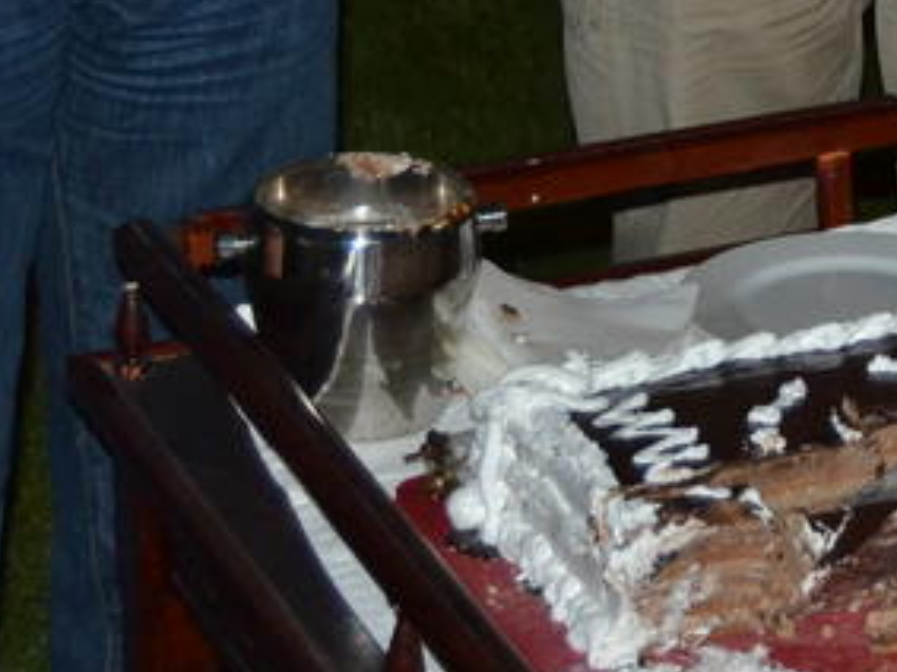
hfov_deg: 12.1
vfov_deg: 8.9
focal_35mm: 159
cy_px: -583
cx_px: 1090
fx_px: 4118
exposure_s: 1/60
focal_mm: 26
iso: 800
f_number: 4
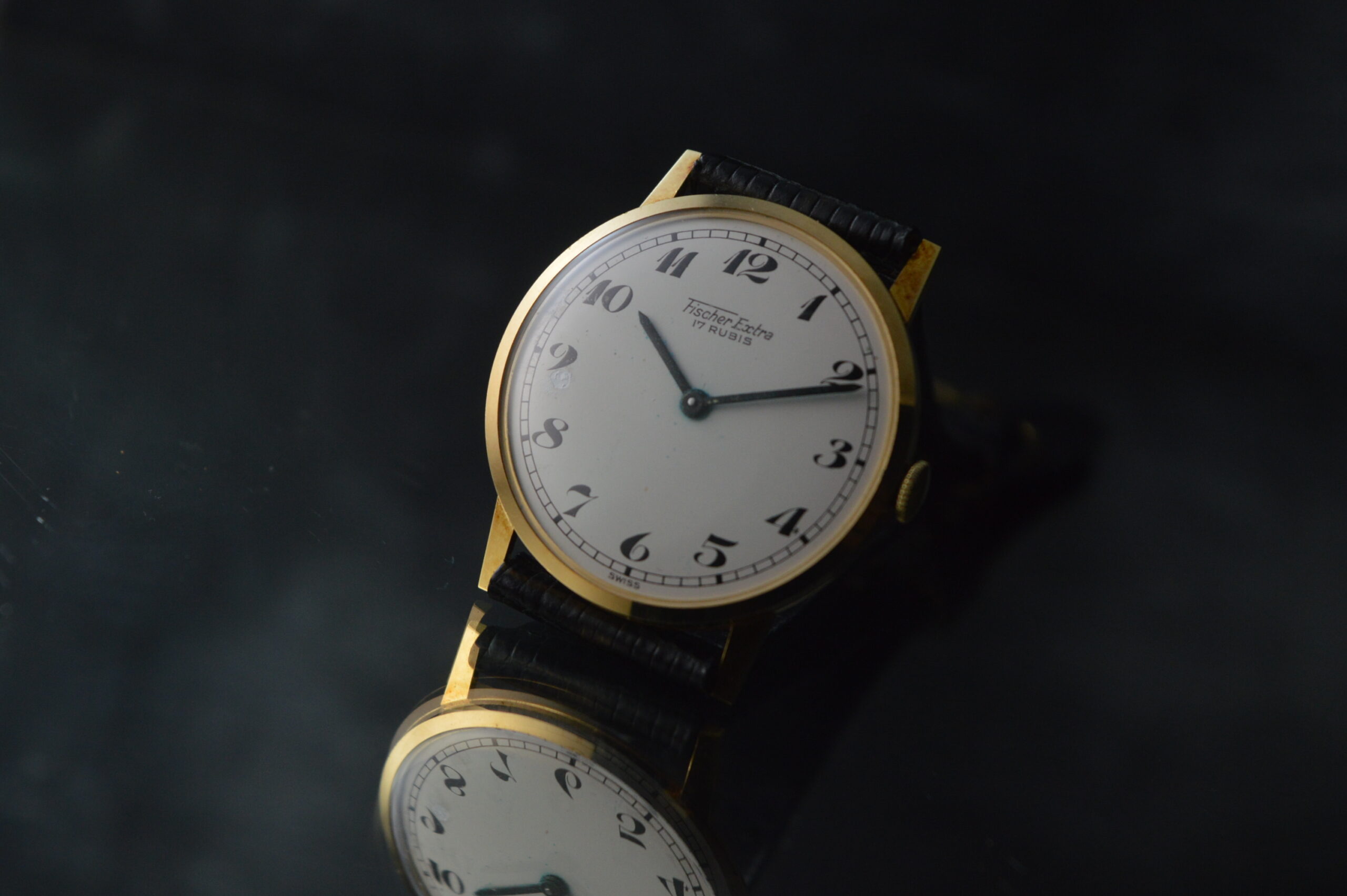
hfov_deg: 26.0
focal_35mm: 78
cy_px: 448
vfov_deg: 17.5
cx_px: 674
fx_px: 2916
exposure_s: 1/200
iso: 800
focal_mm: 52
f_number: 7.1
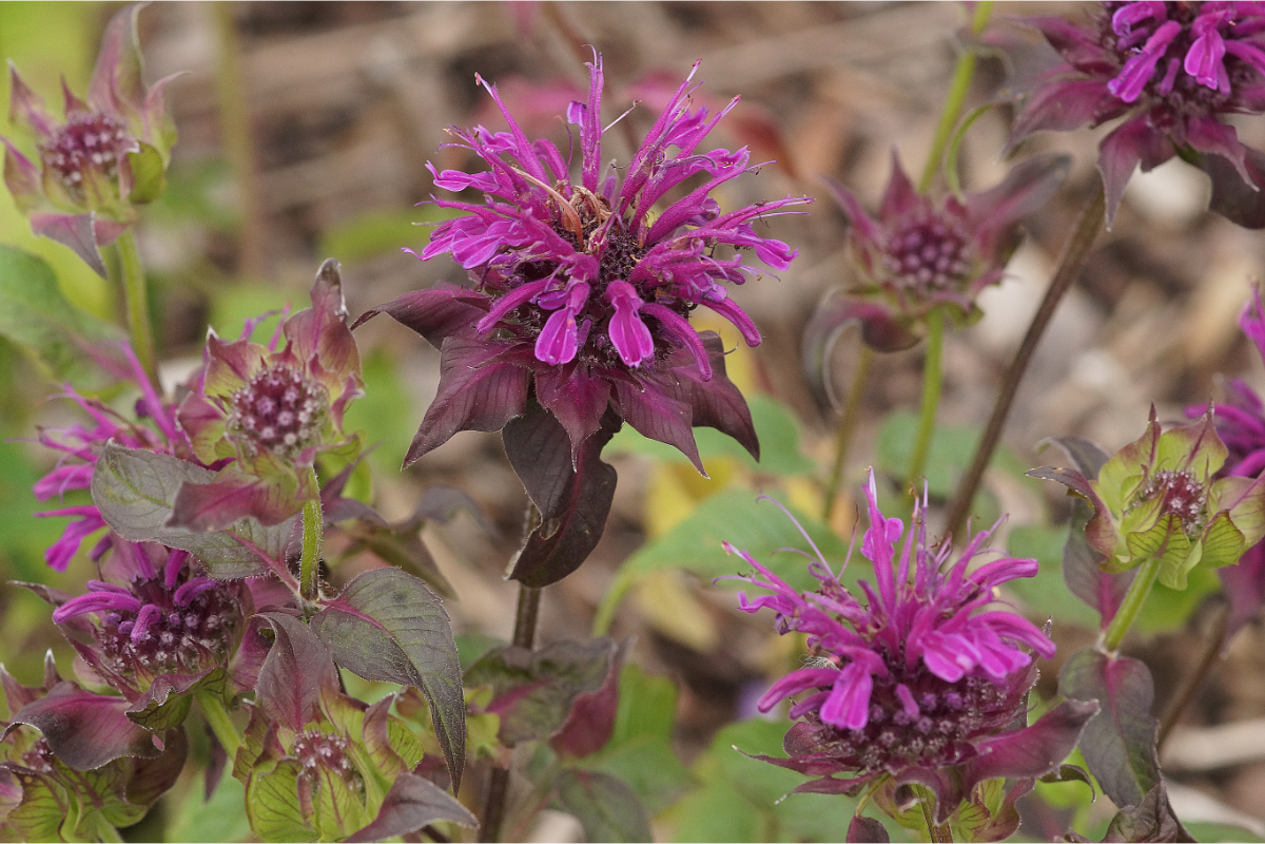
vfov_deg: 9.1
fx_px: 5270
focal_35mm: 150
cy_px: 422
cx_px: 632
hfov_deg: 13.7
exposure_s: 1/160
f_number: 6.3
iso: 1000
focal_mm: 100
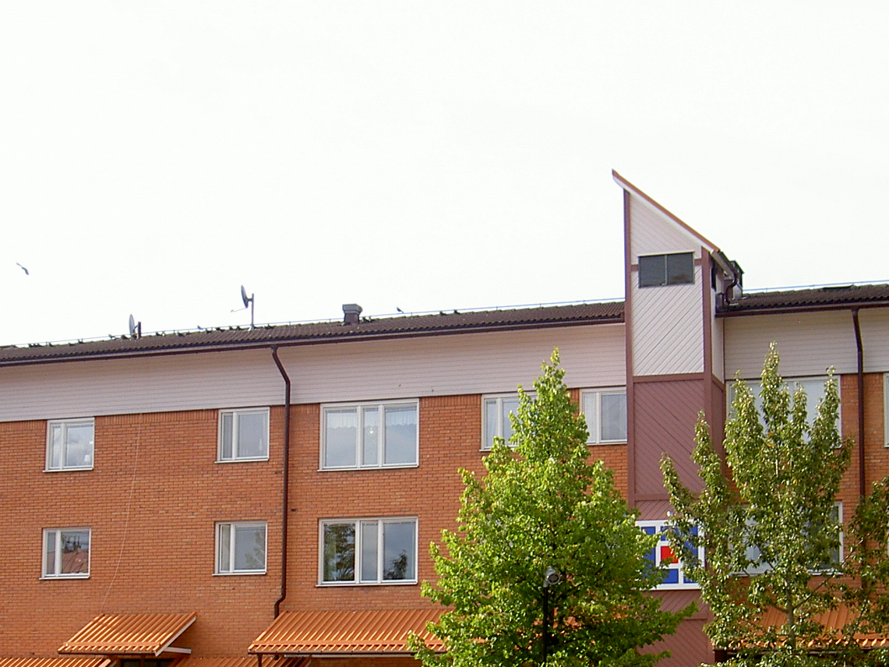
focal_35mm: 70
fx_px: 1798
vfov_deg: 20.7
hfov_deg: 27.7
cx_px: 386
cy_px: 576
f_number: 4.7
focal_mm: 8
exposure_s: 1/200
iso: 100
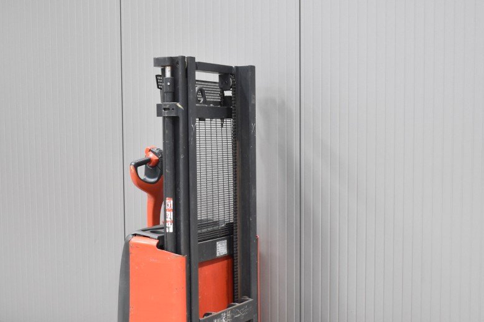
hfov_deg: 32.0
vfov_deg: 21.5
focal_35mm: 63
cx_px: 244
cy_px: 223
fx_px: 844
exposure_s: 1/30
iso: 1600
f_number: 4.5
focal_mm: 27
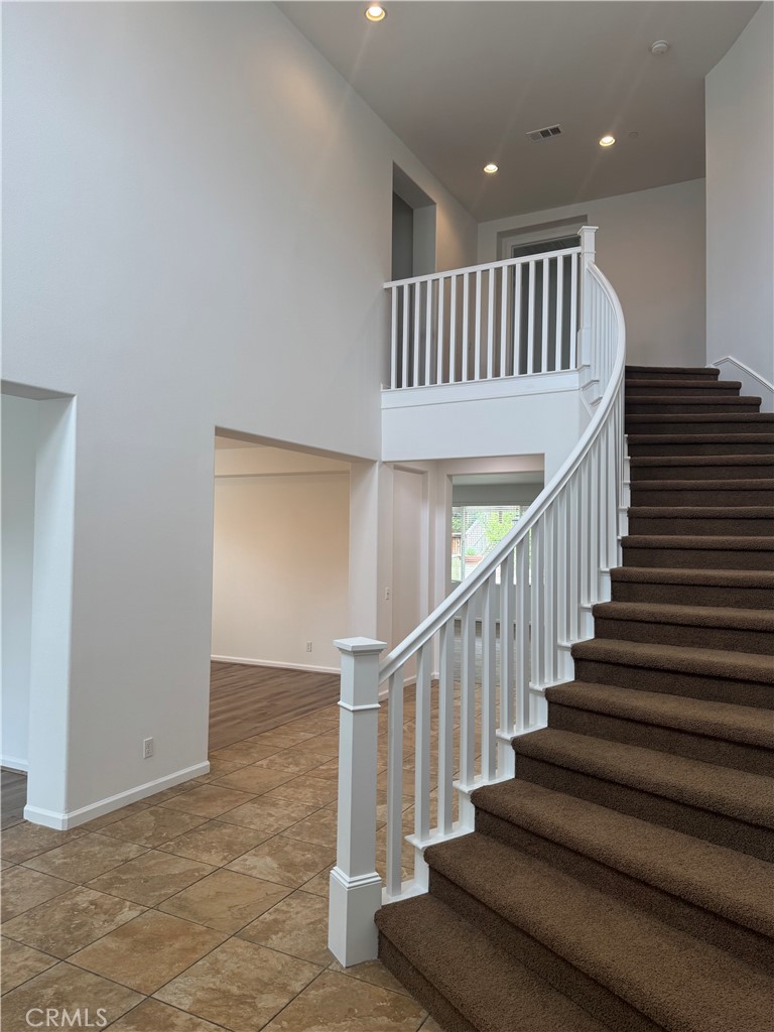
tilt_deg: +1.8
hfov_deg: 56.8
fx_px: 716
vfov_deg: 71.6
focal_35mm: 24
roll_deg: -0.3
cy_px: 516
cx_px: 387
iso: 100
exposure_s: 1/120
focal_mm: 6.76
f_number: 1.78
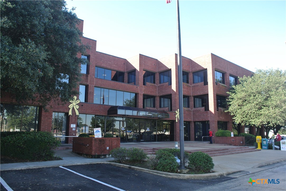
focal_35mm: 27
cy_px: 96
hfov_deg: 67.3
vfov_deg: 48.0
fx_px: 215
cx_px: 143
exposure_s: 1/250
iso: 180
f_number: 4
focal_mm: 10
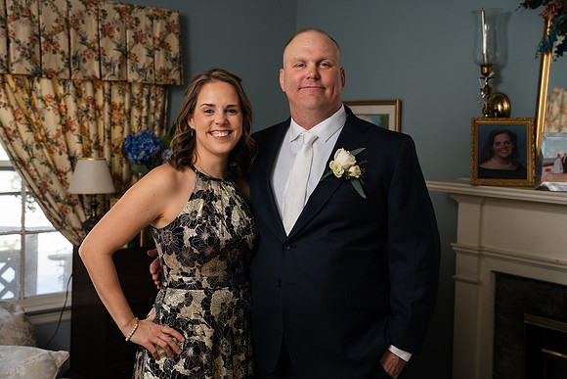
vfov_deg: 27.5
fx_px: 772
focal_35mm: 49
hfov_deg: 40.3
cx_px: 284
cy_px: 190
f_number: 4
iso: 500
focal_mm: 49
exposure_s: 1/200
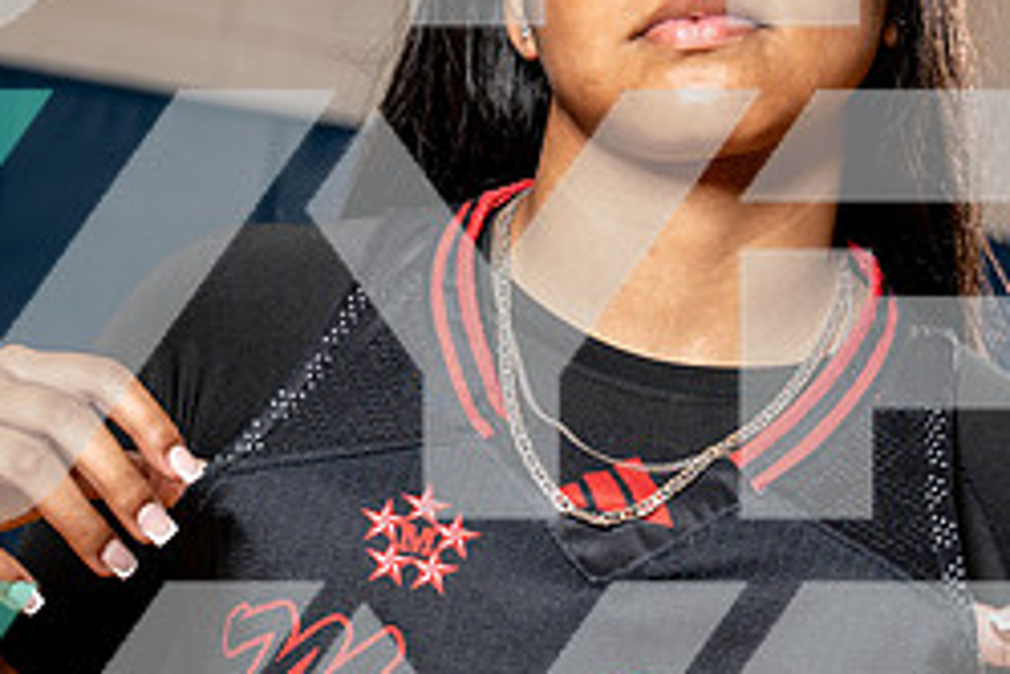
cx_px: 661
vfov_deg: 8.9
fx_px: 4320
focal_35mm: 154
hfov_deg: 13.3
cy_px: 307
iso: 125
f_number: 5.6
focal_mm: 66
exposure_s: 1/250
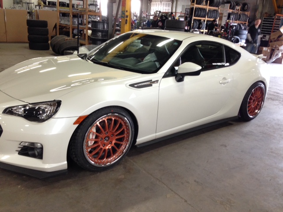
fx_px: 270
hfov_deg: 55.4
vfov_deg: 42.9
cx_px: 142
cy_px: 106
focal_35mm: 33
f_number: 2.4
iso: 125
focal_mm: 4.12
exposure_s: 1/20
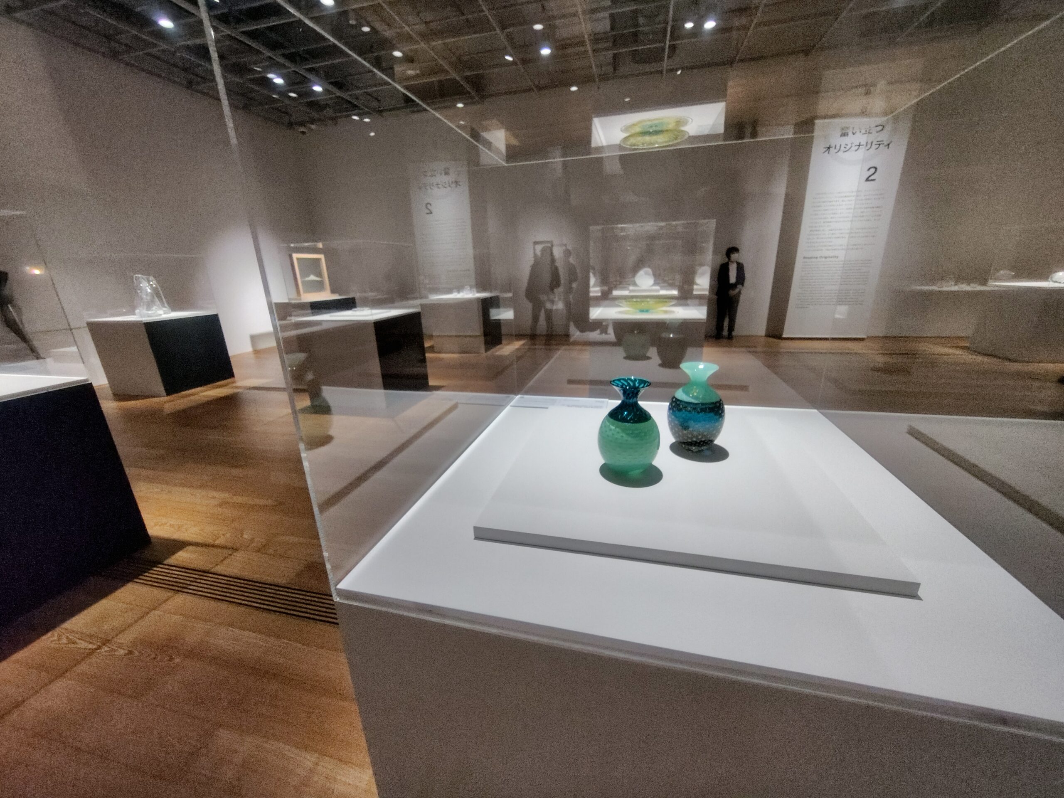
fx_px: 400
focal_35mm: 13
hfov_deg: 106.2
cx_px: 532
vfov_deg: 89.9
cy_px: 399
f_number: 2.2
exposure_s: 1/60
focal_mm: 2.16
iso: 1515
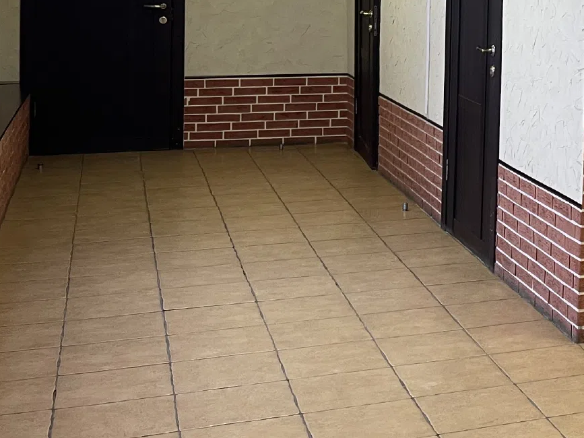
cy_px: 10
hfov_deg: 24.1
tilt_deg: -2.6
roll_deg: -1.5
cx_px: 738
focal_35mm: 72
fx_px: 1215
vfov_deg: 19.9
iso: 100
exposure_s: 1/50
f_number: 1.6
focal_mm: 5.1
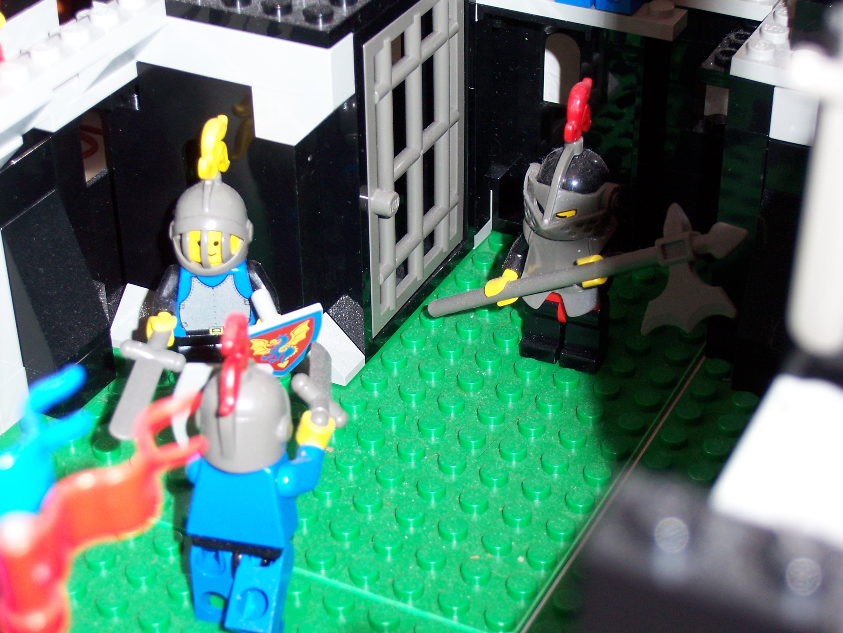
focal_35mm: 70
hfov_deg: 27.8
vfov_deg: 21.0
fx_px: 1705
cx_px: 422
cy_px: 316
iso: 100
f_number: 3.8
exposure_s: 1/100
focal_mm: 12
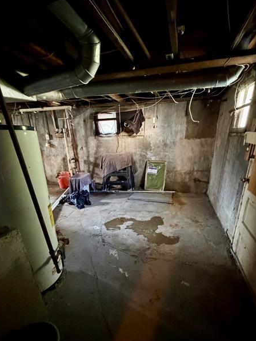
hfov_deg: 71.6
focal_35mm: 18
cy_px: 206
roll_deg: +3.2
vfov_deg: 86.5
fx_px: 177
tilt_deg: -23.1
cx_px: 130
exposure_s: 1/30
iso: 2500
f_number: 2.2
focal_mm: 2.22
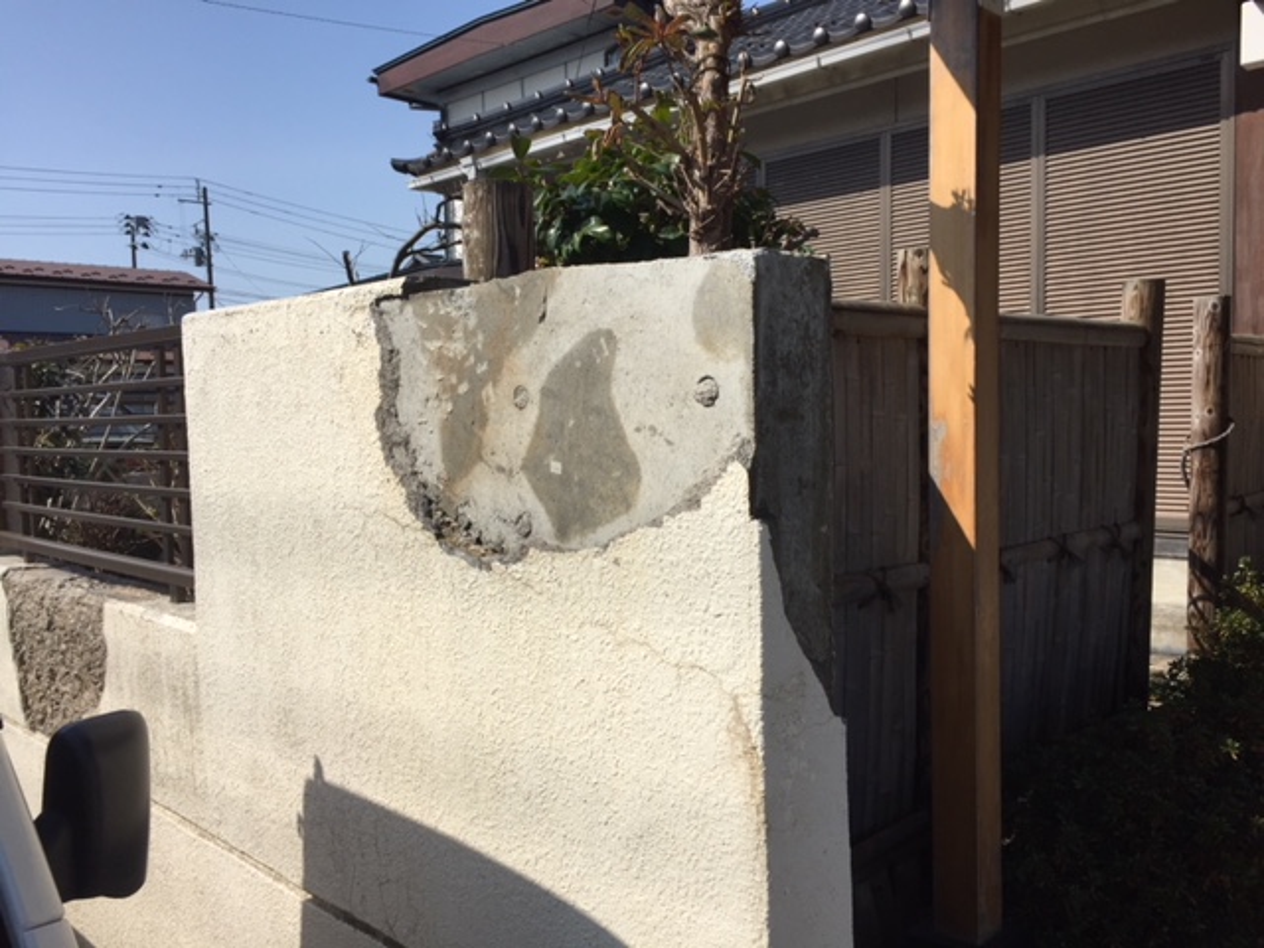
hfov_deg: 61.7
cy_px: 474
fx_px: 1059
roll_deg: +0.7
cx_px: 632
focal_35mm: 29
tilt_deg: -3.9
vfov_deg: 48.2
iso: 32
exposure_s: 1/2825
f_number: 2.2
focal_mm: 4.15
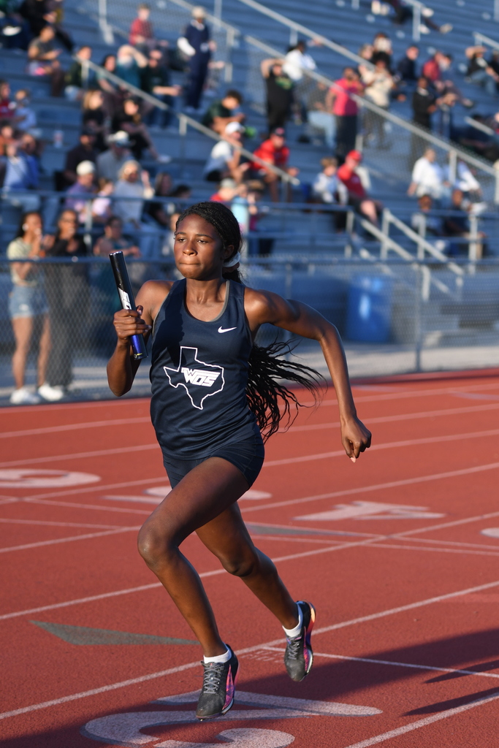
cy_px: 374
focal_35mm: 129
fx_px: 2681
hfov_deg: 10.6
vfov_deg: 15.9
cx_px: 250
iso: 360
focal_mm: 86
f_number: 2.8
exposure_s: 1/2000
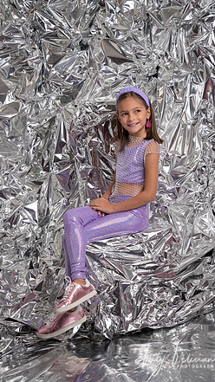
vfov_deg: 33.3
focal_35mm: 63
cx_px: 101
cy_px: 191
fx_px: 639
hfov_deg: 19.1
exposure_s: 1/160
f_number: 5.6
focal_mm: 59
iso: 160
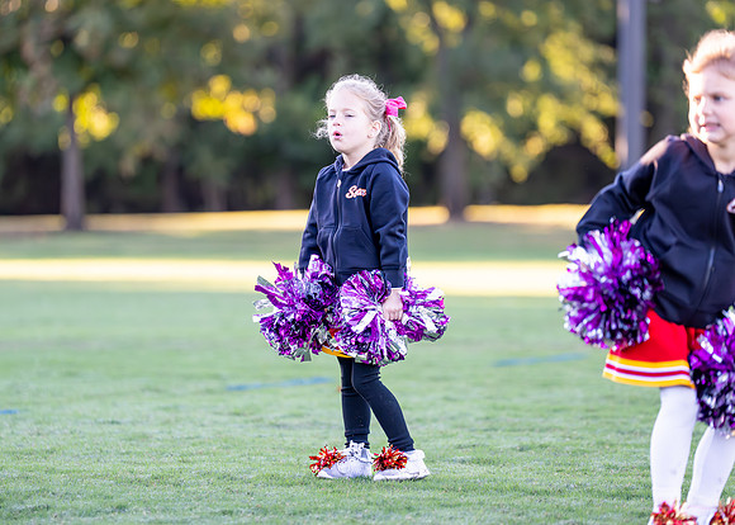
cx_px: 353
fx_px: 4068
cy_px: 233
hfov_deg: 10.3
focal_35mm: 195
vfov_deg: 7.4
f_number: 2.8
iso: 1600
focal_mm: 162
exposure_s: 1/1600
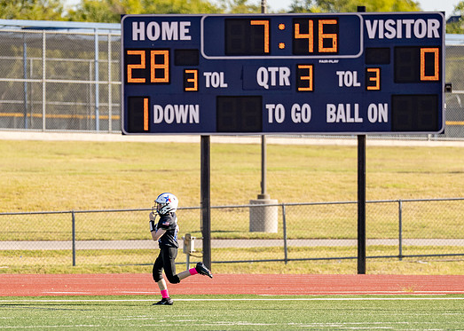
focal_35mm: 427
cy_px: 218
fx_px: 5624
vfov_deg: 3.4
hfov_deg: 4.7
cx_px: 160
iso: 160
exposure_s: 1/2000
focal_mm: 200
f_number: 2.8
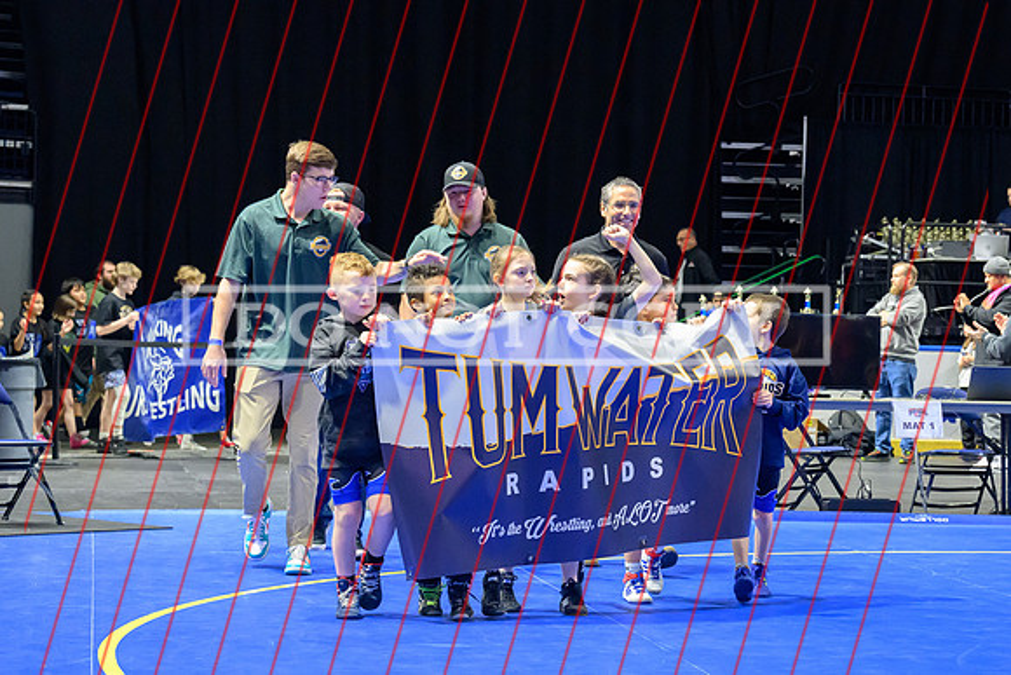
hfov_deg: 21.0
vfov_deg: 14.1
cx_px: 554
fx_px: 2725
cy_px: 459
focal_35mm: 97
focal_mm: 70
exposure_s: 1/320
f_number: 5.6
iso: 9000
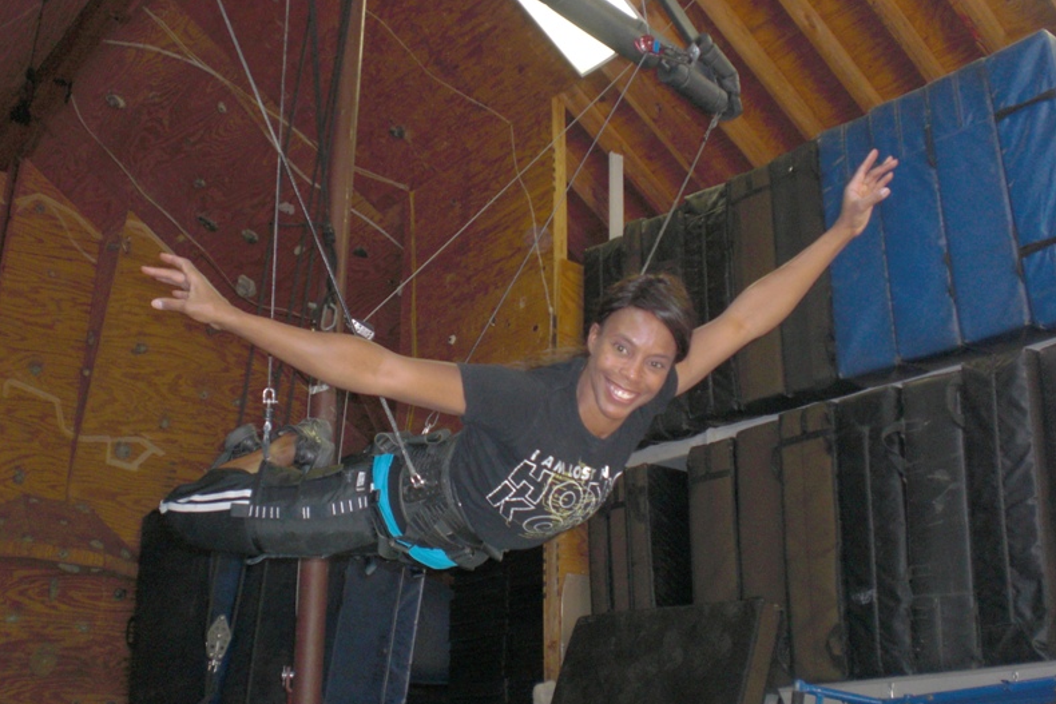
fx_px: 1173
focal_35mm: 40
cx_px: 524
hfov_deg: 48.5
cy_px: 366
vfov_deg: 33.4
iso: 200
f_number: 3.1
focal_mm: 6.3
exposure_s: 1/60
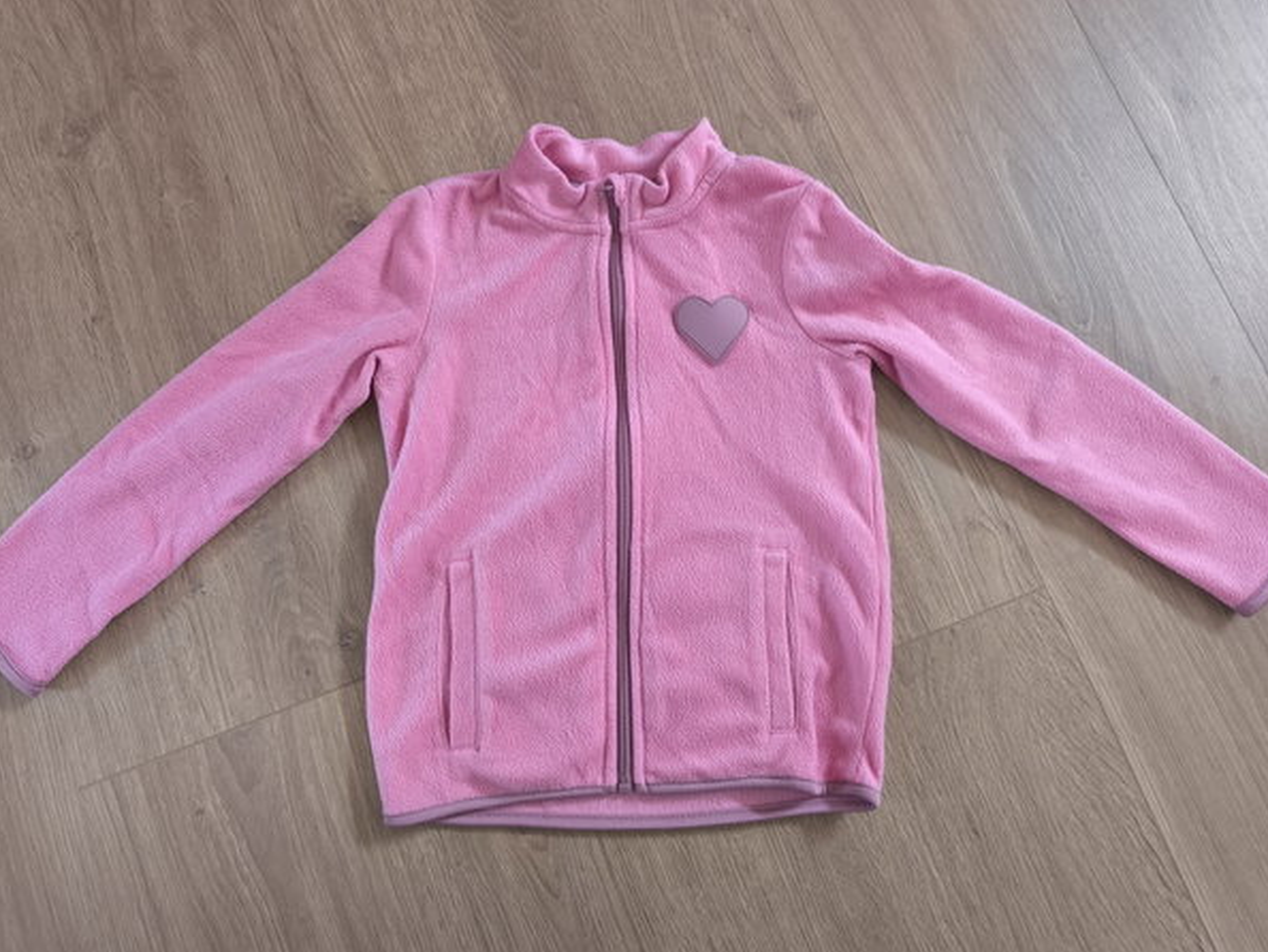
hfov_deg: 71.6
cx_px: 623
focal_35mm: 24
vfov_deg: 56.8
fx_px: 879
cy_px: 460
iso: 800
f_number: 1.6
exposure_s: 1/50
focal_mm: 6.57
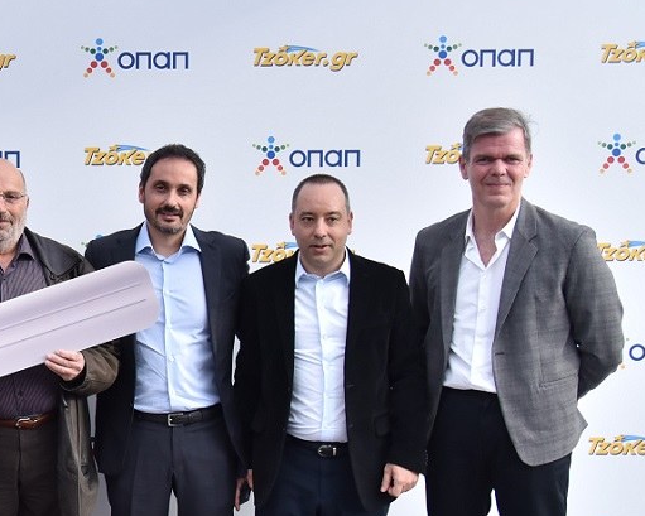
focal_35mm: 66
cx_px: -69
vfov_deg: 23.1
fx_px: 1260
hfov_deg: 26.4
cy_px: 309
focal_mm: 30
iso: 1000
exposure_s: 1/2500
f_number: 4
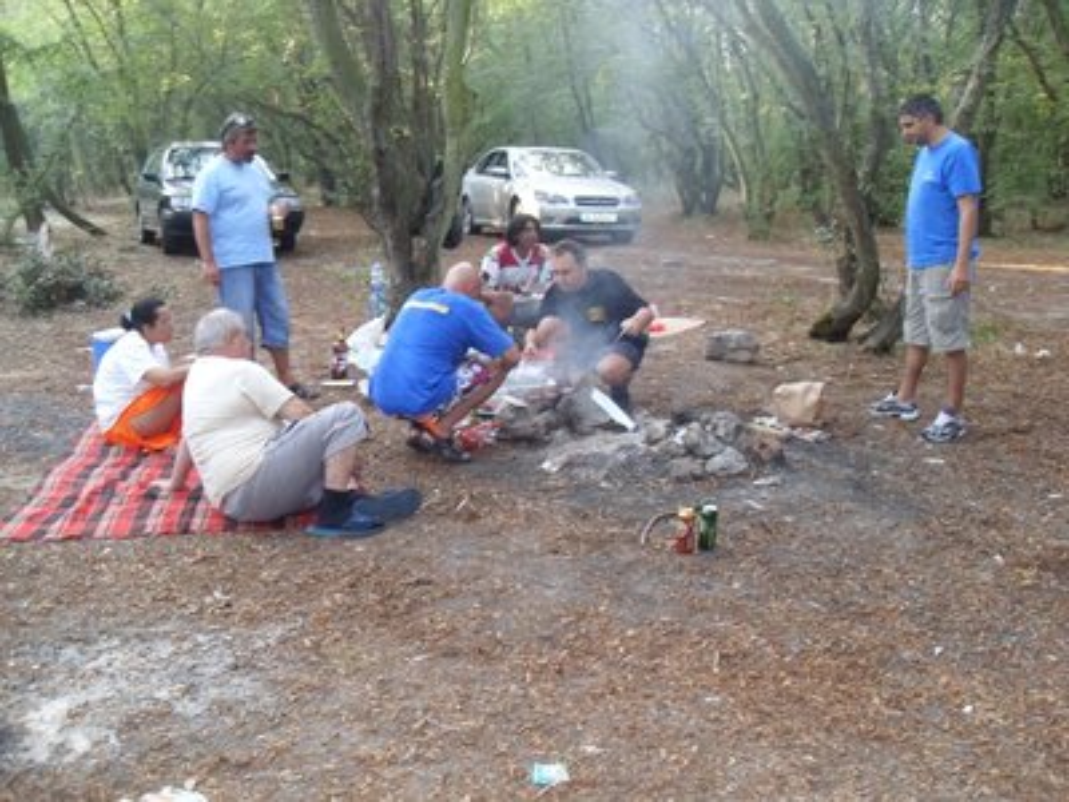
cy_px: 401
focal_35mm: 35
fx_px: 1081
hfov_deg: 52.6
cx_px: 534
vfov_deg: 40.7
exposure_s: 1/45
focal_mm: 6.3
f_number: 2.8
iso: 240
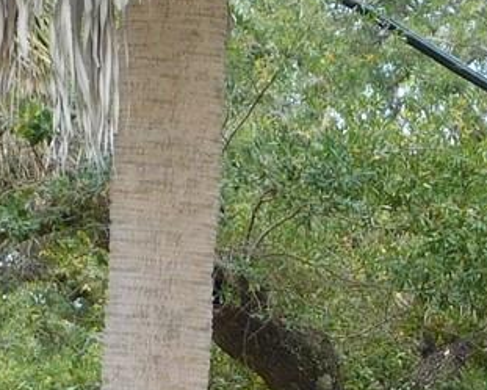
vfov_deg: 6.7
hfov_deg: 8.4
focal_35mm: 226
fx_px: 3258
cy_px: 744
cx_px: 736
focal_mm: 8
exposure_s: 1/200
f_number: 3.7
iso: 125
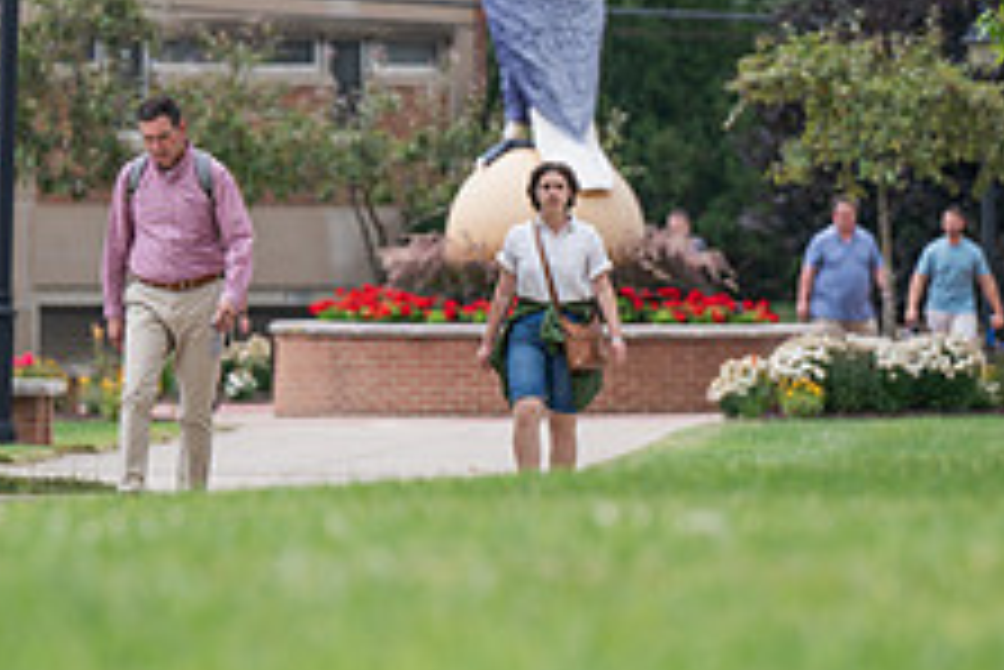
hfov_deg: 4.0
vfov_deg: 2.6
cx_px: 333
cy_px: 101
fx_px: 14511
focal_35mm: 520
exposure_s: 1/320
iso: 200
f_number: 3.5
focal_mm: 200
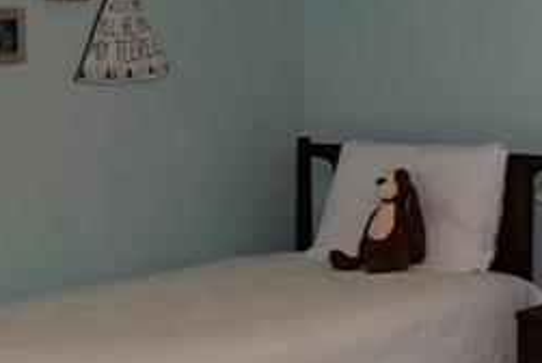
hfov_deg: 17.7
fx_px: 1658
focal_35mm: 110
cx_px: 650
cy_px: 140
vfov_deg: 12.5
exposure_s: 1/40
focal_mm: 18
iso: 400
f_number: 3.5
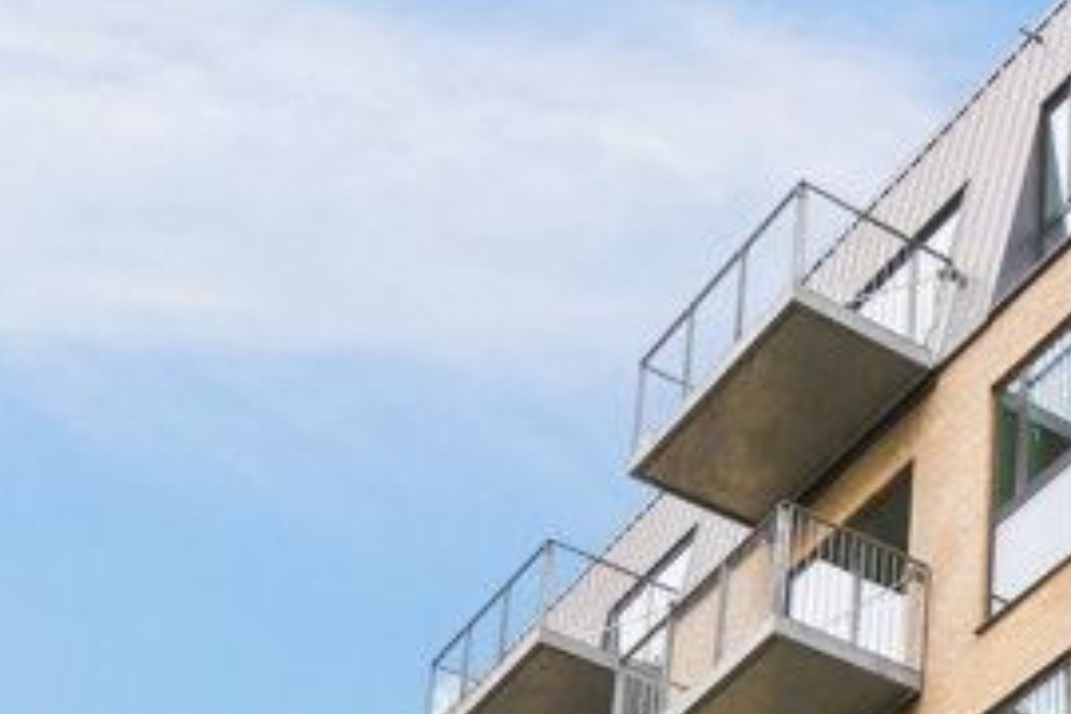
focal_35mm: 80
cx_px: 1654
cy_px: 1404
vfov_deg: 14.4
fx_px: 2380
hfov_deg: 21.0
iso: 200
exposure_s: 1/160
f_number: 8
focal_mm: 12
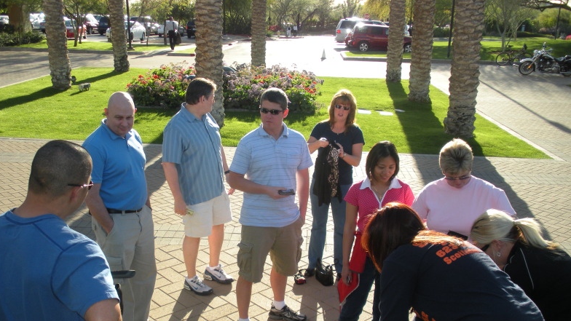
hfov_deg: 50.5
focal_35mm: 40
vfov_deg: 29.6
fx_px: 606
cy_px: 205
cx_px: 284
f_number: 3.5
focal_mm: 6.3
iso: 88
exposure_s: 1/246
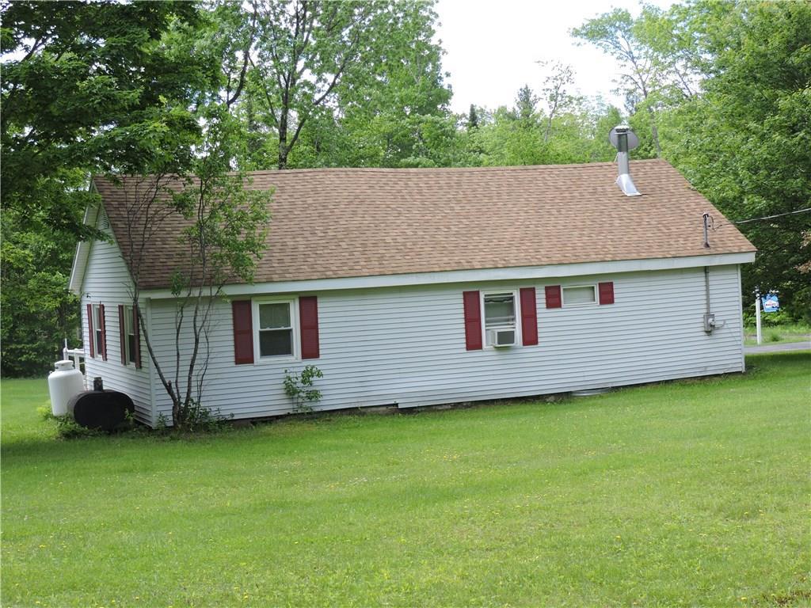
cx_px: 406
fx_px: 1289
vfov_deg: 26.6
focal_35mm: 55
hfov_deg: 34.9
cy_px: 304
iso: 100
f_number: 3.7
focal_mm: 9.8
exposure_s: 1/250
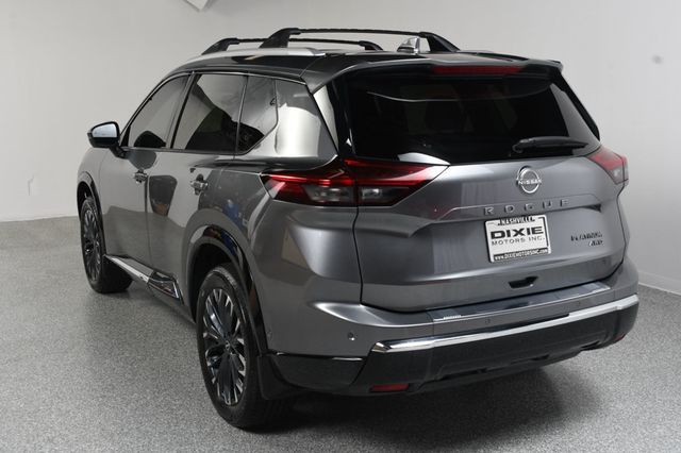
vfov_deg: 33.4
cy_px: 226
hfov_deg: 48.5
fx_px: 756
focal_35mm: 40
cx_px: 340
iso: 100
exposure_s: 1/160
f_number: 10
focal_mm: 27
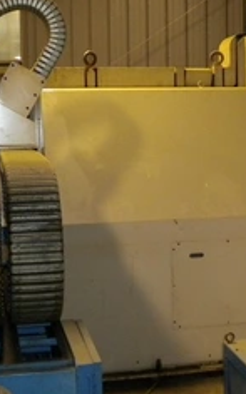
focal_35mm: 63
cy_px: 190
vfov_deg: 32.5
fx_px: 677
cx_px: 137
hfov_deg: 20.6
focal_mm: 6.3
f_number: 3.1
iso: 400
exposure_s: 1/30
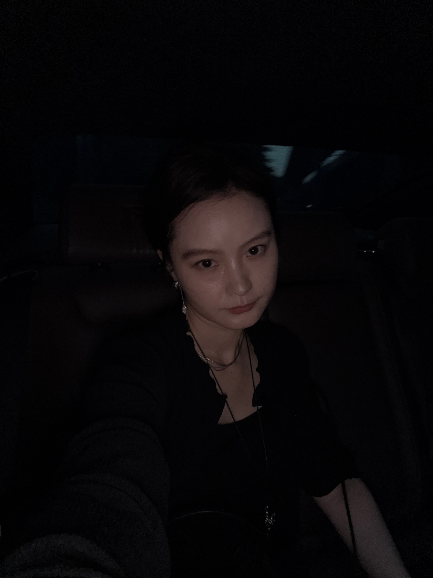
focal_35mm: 23
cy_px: 289
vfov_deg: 73.9
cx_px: 216
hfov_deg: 58.9
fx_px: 384
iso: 160
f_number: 1.9
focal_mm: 2.69
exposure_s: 1/16
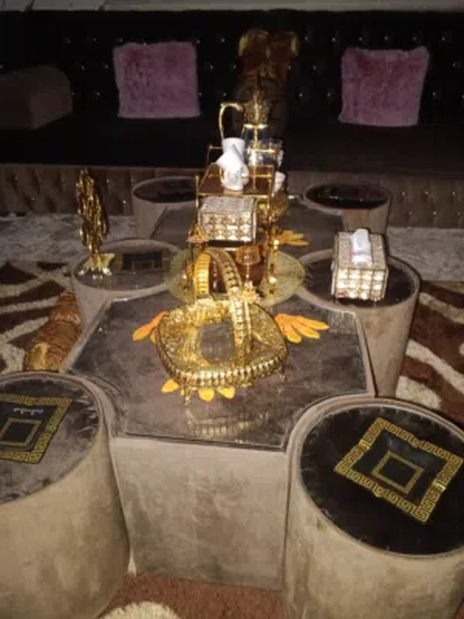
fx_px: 483
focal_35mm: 27
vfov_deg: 65.3
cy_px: 310
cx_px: 232
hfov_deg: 51.4
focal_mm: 4.09
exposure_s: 1/20
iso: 2338
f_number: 1.6
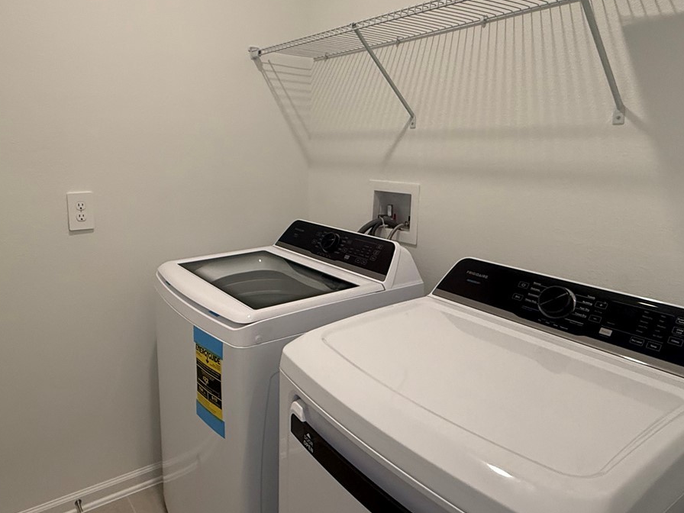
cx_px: 282
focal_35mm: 25
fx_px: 494
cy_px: 227
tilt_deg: -8.2
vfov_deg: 54.7
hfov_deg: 68.9
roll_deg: -0.1
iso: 200
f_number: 2.2
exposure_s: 1/120
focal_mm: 2.22
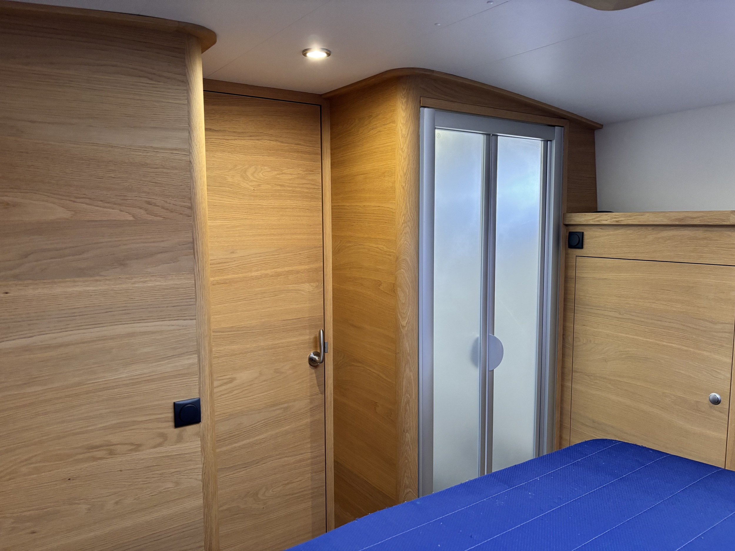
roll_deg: -1.0
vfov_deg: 53.1
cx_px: 368
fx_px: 552
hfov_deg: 67.3
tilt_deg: -5.8
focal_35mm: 26
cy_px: 276
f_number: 1.6
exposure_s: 1/60
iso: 160
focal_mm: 5.96
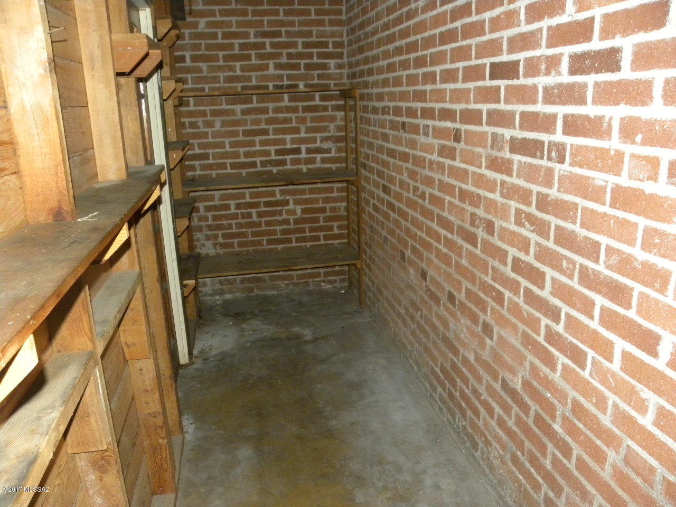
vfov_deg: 53.1
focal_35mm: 26
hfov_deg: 67.3
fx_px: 508
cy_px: 254
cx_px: 338
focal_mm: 4.6
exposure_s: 1/30
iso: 400
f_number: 2.8
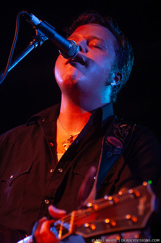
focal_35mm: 105
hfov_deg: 13.0
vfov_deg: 19.5
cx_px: 80
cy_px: 122
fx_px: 706
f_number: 2.8
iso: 800
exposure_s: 1/50
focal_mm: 70
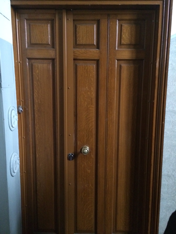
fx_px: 203
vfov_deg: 60.0
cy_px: 117
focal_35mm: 30
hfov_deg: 46.8
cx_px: 88
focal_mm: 4.12
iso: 640
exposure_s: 1/15
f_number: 2.2
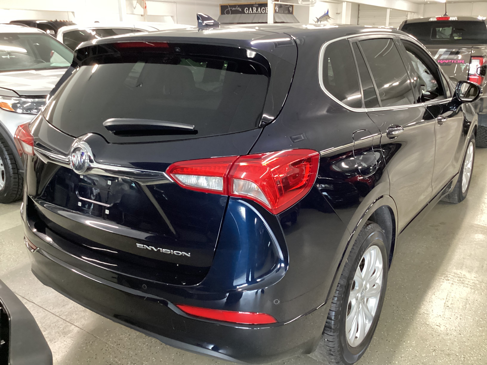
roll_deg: +0.0
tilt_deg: -19.0
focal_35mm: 31
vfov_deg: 45.4
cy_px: 182
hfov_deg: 58.4
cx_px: 244
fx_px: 436
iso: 400
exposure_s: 1/30
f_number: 2.4
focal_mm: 3.3
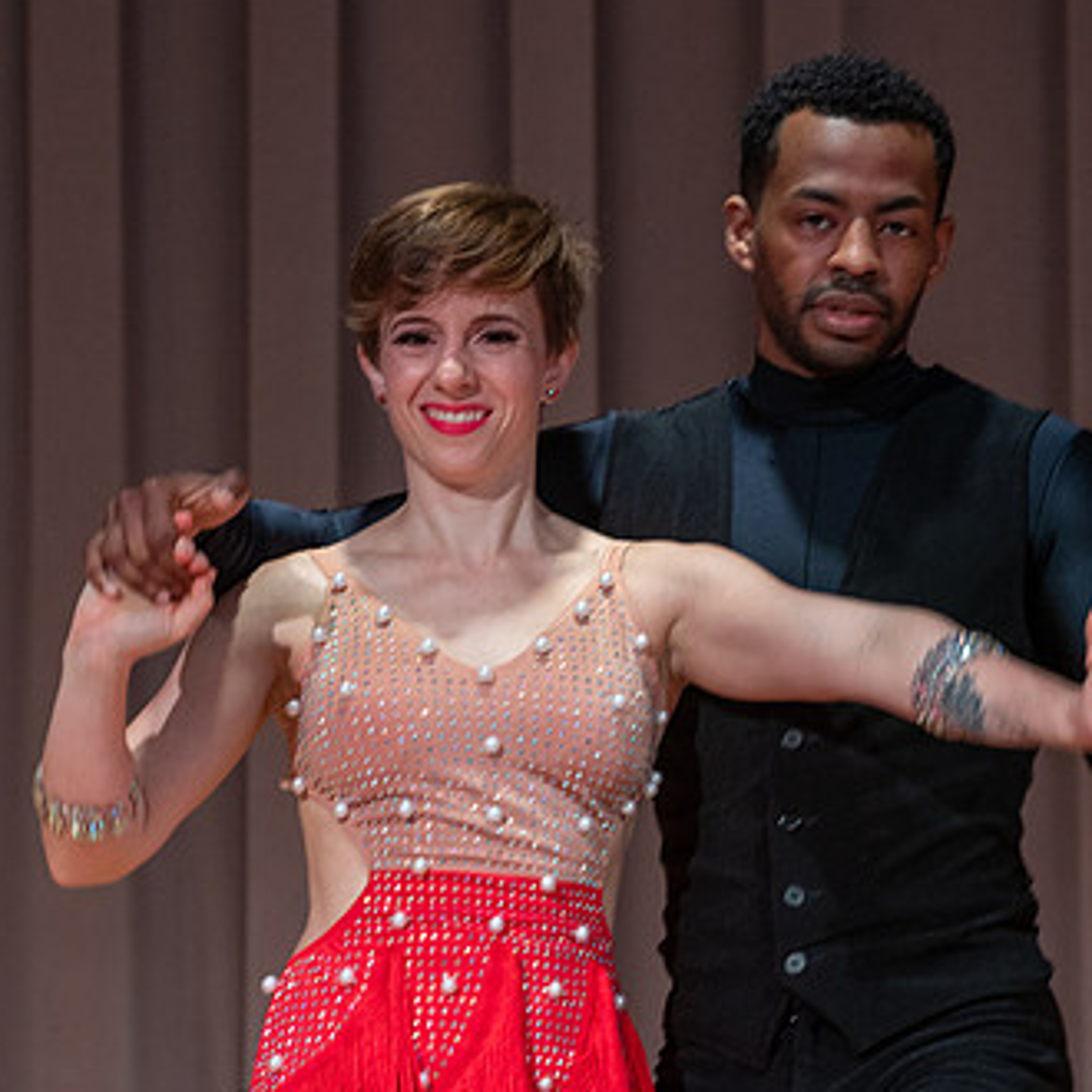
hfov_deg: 7.3
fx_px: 8530
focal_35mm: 239
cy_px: 518
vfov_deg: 7.3
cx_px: 569
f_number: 4
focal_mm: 160
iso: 1600
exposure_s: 1/160
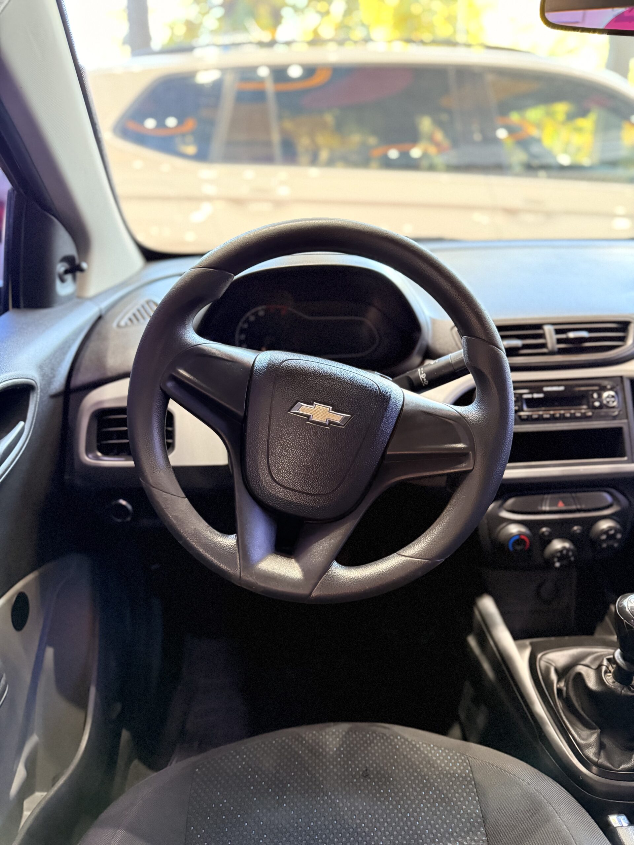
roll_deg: +0.3
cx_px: 317
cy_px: 422
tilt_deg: -22.2
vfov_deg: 71.6
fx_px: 586
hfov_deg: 56.8
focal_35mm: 24
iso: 800
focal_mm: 6.76
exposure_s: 1/33
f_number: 1.78
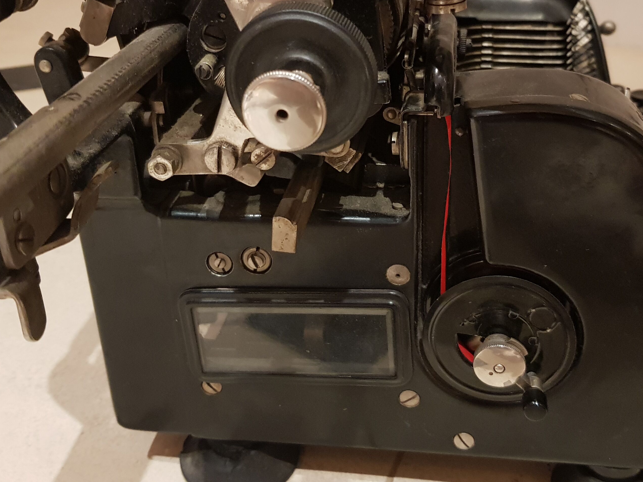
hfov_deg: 45.6
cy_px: 177
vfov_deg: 34.9
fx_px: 762
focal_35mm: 41
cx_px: 375
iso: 250
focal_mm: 4.2
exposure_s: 1/10
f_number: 1.7
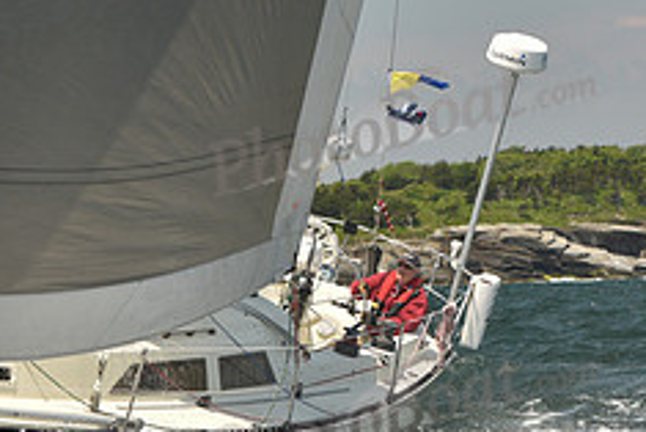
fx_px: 3106
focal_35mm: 173
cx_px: 69
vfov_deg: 7.9
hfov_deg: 11.8
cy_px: 307
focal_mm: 70
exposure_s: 1/640
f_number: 5.6
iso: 250
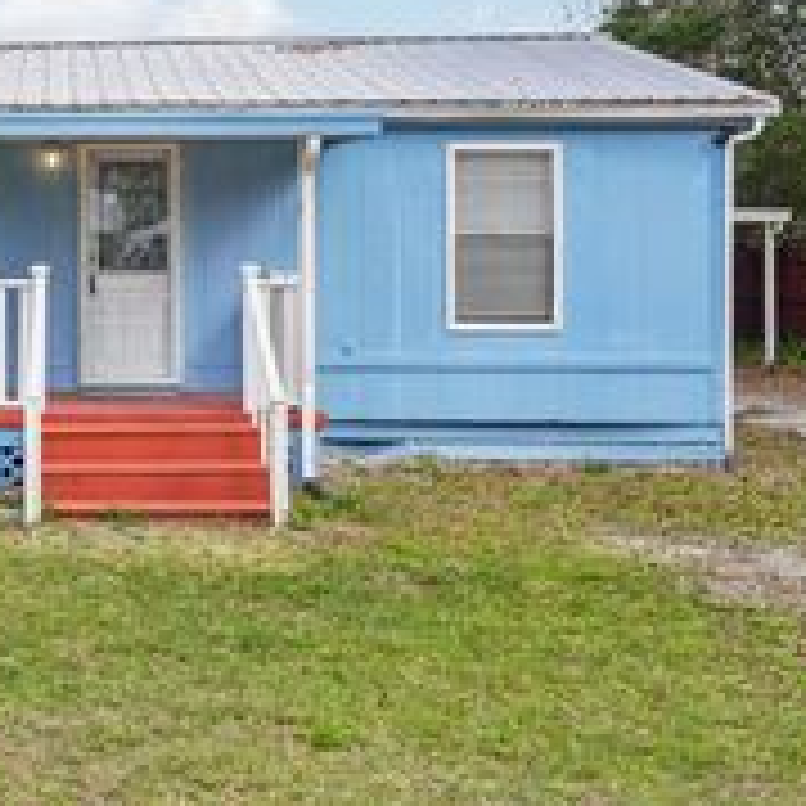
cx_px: -23
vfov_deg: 26.7
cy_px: 250
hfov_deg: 25.4
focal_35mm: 64
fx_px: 1686
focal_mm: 18
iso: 100
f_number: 8
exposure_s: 1/125
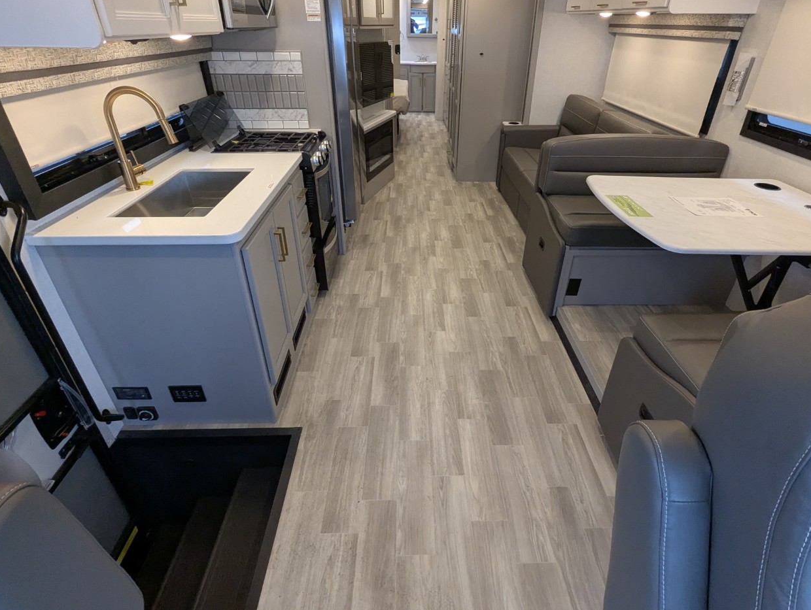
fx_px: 422
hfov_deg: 87.6
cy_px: 277
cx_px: 422
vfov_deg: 71.6
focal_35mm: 18
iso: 324
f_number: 2.2
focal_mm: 2.35
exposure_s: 1/151
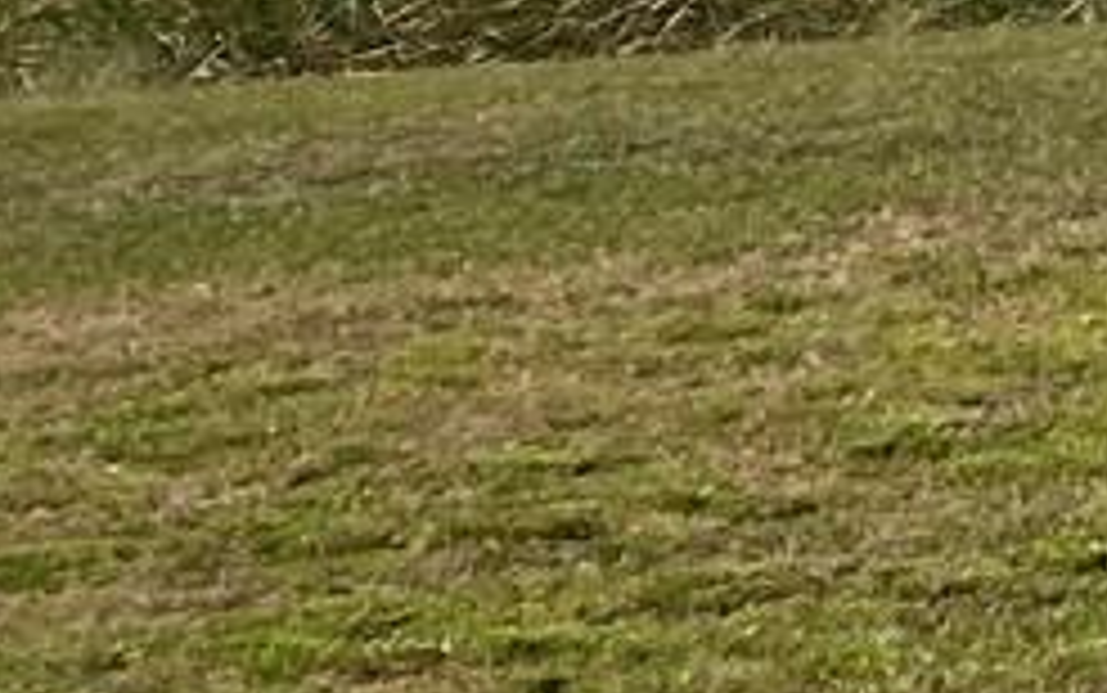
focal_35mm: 193
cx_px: 3501
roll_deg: +2.6
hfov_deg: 8.7
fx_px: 5825
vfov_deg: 6.6
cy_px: -724
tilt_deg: +7.0
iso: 25
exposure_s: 1/3205
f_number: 1.8
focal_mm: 3.99
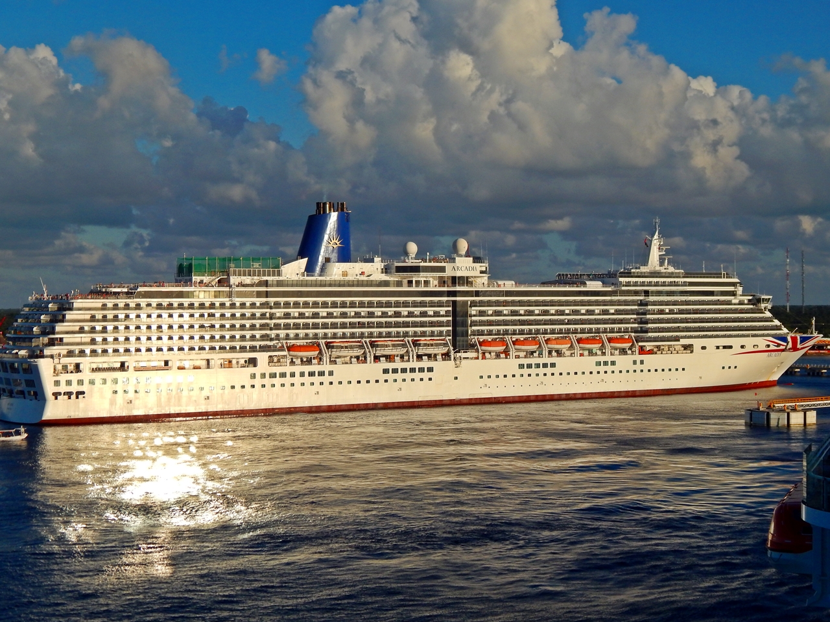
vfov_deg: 24.0
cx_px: 415
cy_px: 311
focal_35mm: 61
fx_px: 1463
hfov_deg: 31.7
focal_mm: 10.9
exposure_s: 1/800
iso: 125
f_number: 7.9
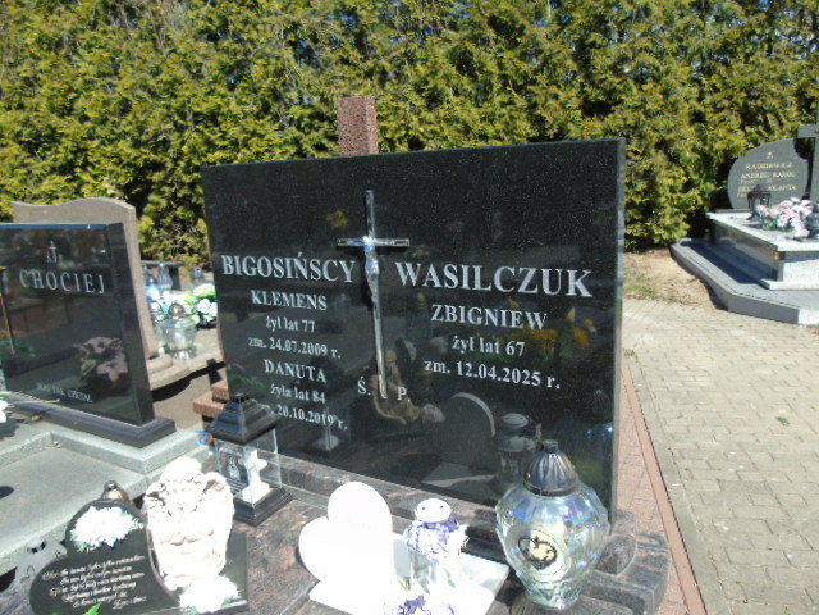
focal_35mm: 25
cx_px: 410
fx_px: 591
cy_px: 308
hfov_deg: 69.4
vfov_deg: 54.9
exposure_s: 1/500
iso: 80
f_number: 3.4
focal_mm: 4.4
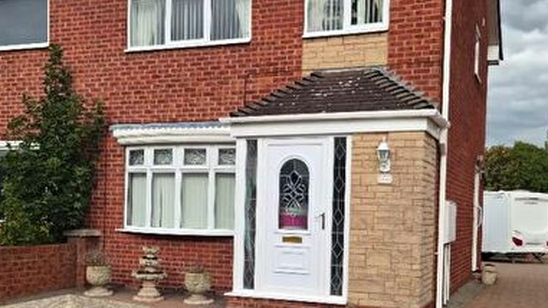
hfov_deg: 44.6
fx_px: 668
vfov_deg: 25.6
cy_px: 238
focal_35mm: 46
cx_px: 253
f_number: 1.8
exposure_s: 1/2036
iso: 80
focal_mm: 5.4
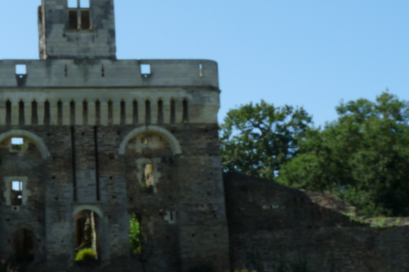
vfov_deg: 15.0
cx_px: 51
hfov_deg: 21.9
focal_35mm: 91
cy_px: 113
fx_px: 1034
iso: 100
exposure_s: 1/400
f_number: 5.6
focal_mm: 8.2
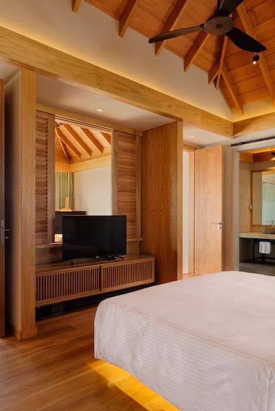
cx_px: 155
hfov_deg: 51.2
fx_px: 286
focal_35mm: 25
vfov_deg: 71.5
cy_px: 214
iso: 320
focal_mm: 16
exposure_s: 1/500
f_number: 13
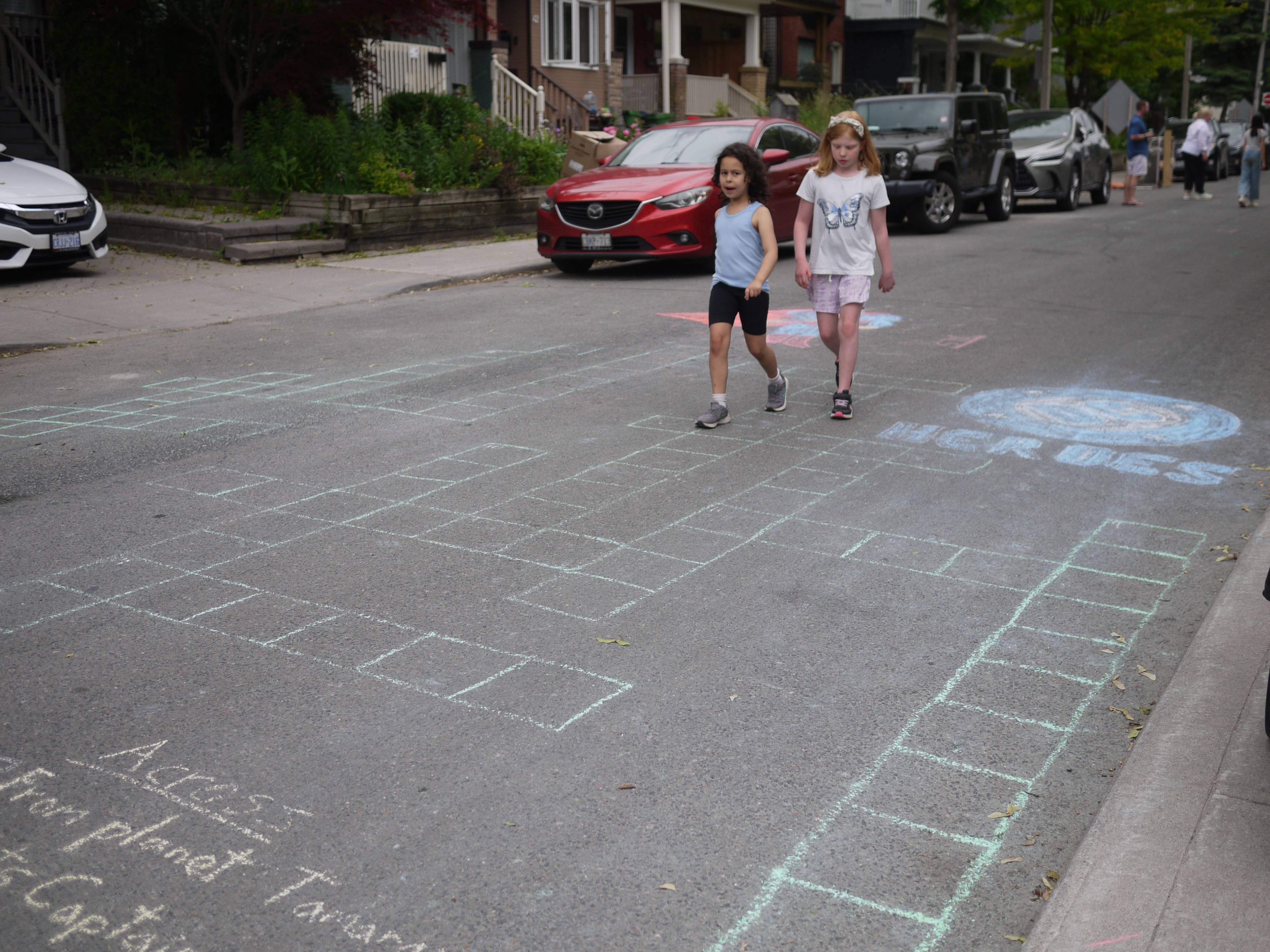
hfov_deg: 46.8
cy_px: 476
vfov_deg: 36.0
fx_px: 1468
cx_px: 635
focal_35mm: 40
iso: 100
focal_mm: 20
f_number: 2
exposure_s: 1/1000
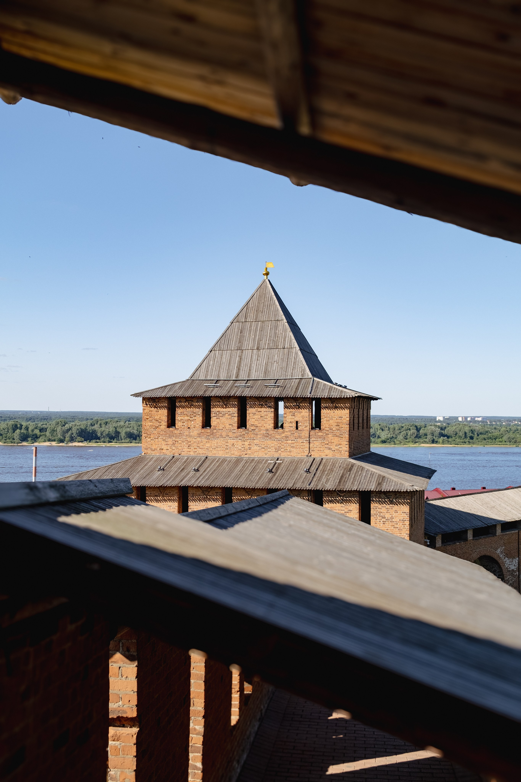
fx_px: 760
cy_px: 391
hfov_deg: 37.9
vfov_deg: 54.4
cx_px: 260
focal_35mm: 35
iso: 320
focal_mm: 23.5
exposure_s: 1/800
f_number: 4
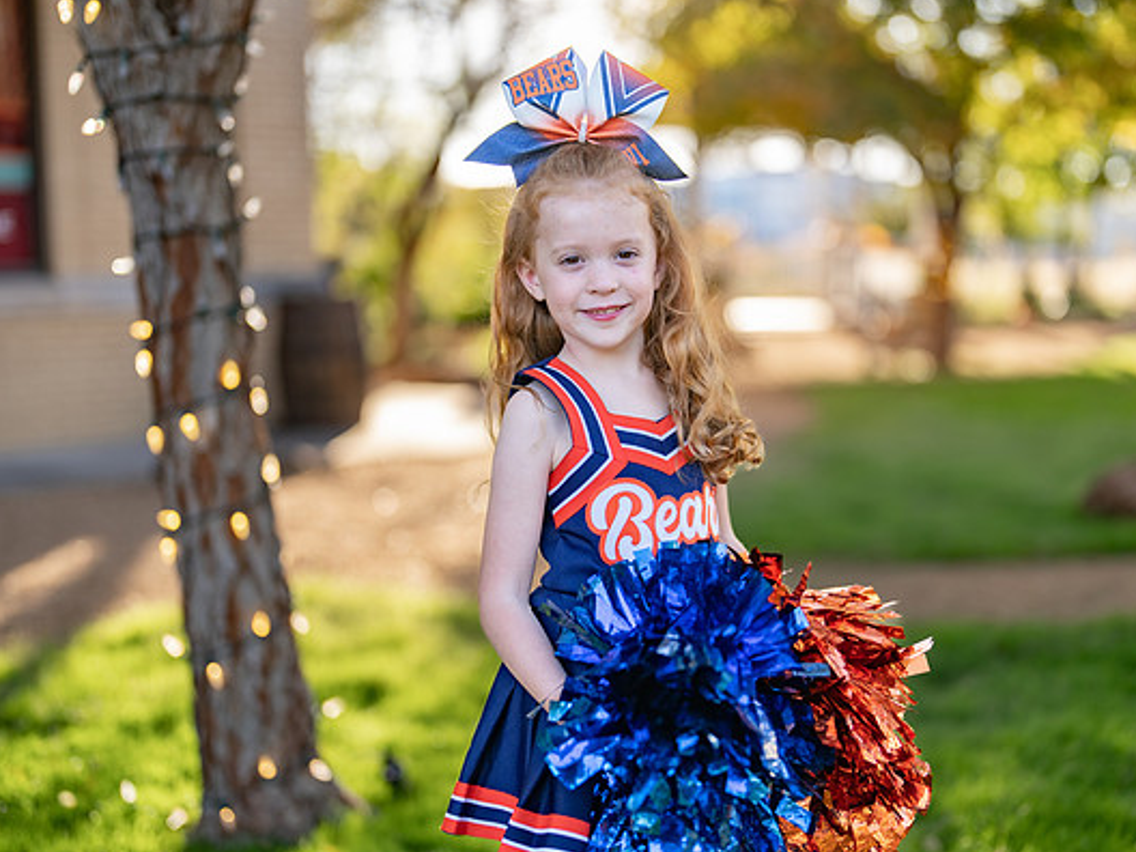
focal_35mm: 57
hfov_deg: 33.7
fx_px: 1871
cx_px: 650
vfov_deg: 25.7
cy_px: 435
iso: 100
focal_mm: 50
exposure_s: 1/1000
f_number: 1.2
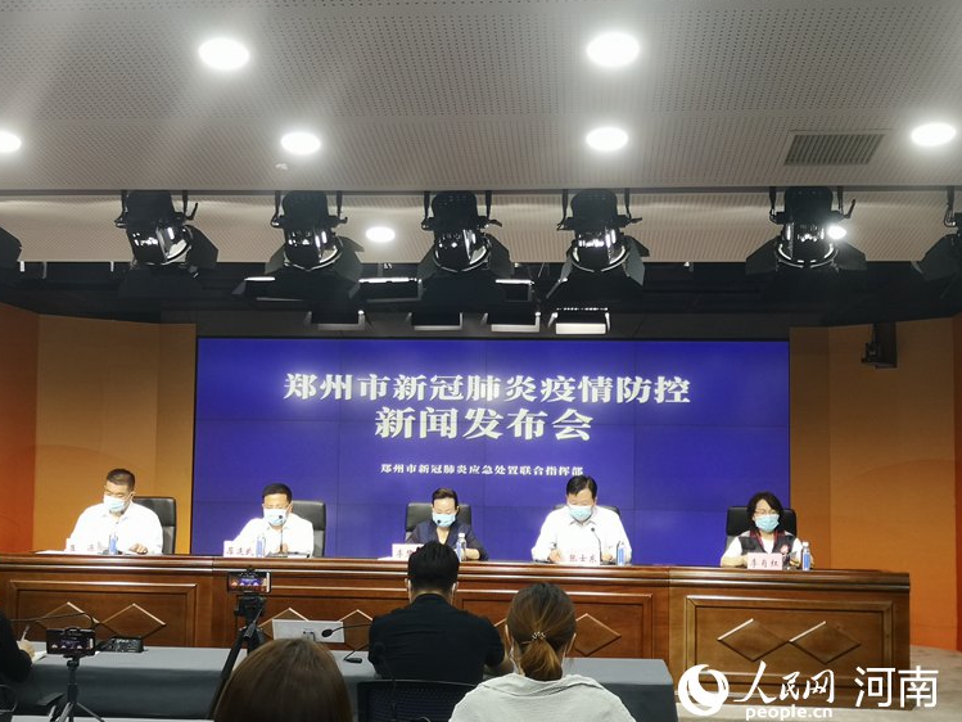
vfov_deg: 30.9
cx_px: 457
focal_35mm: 47
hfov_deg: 40.4
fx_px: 1306
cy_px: 357
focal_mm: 3.95
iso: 80
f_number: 1.8
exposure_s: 1/50
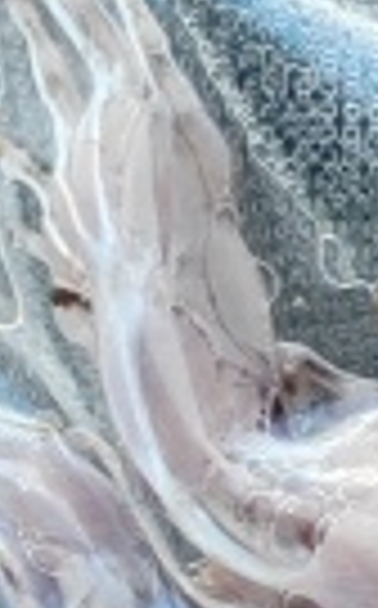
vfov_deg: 8.8
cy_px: 1128
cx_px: 963
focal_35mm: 227
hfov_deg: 5.5
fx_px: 3754
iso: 500
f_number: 1.8
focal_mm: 6.14
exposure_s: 1/100
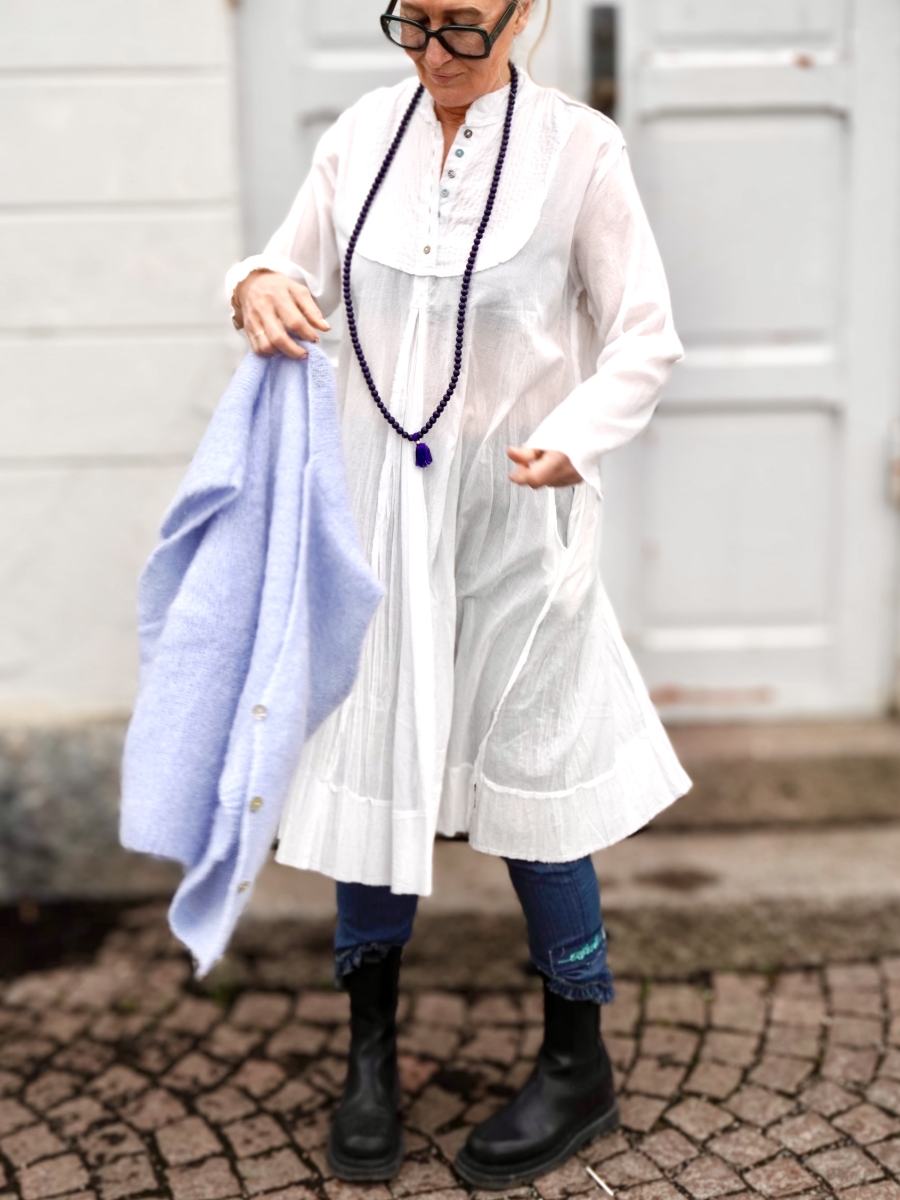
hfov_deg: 30.5
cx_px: 453
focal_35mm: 48
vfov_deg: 39.9
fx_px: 1648
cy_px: 524
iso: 400
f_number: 4.5
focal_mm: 29
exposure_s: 1/160
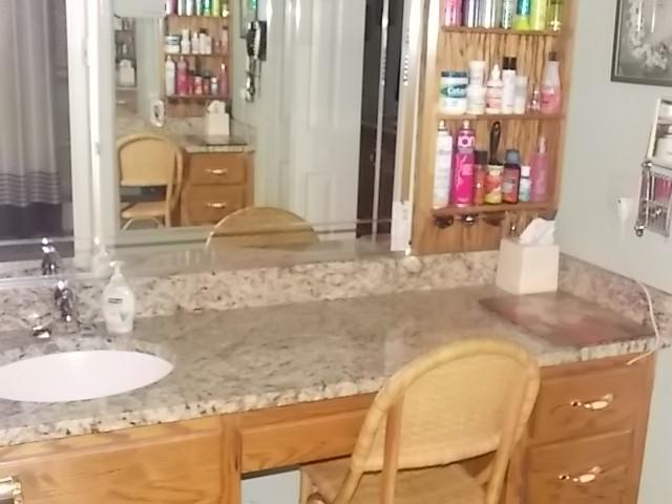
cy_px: 252
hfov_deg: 45.8
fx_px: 796
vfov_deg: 35.1
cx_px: 336
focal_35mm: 41
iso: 400
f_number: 3.6
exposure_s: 1/4
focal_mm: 7.3
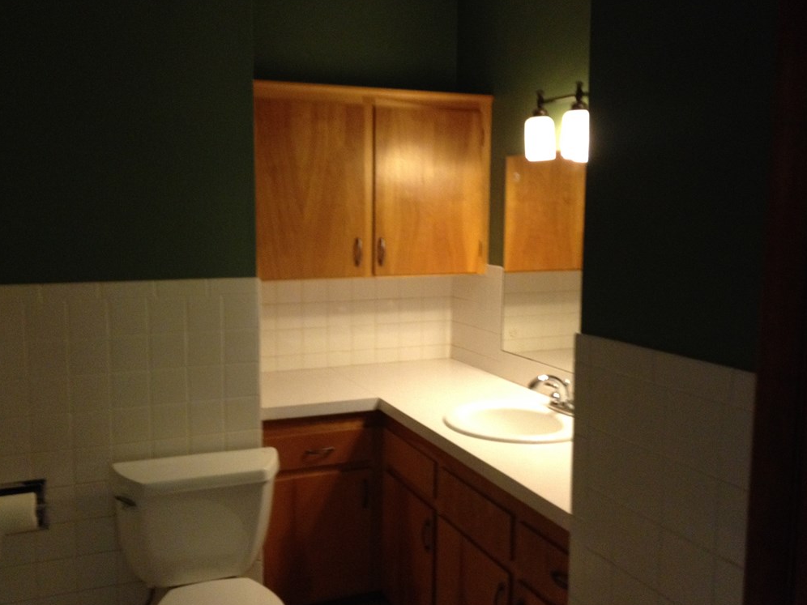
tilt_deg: -9.3
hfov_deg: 51.3
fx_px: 839
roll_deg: +0.1
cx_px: 394
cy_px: 303
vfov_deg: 39.7
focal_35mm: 36
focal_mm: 4.28
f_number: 2.4
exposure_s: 1/20
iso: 250
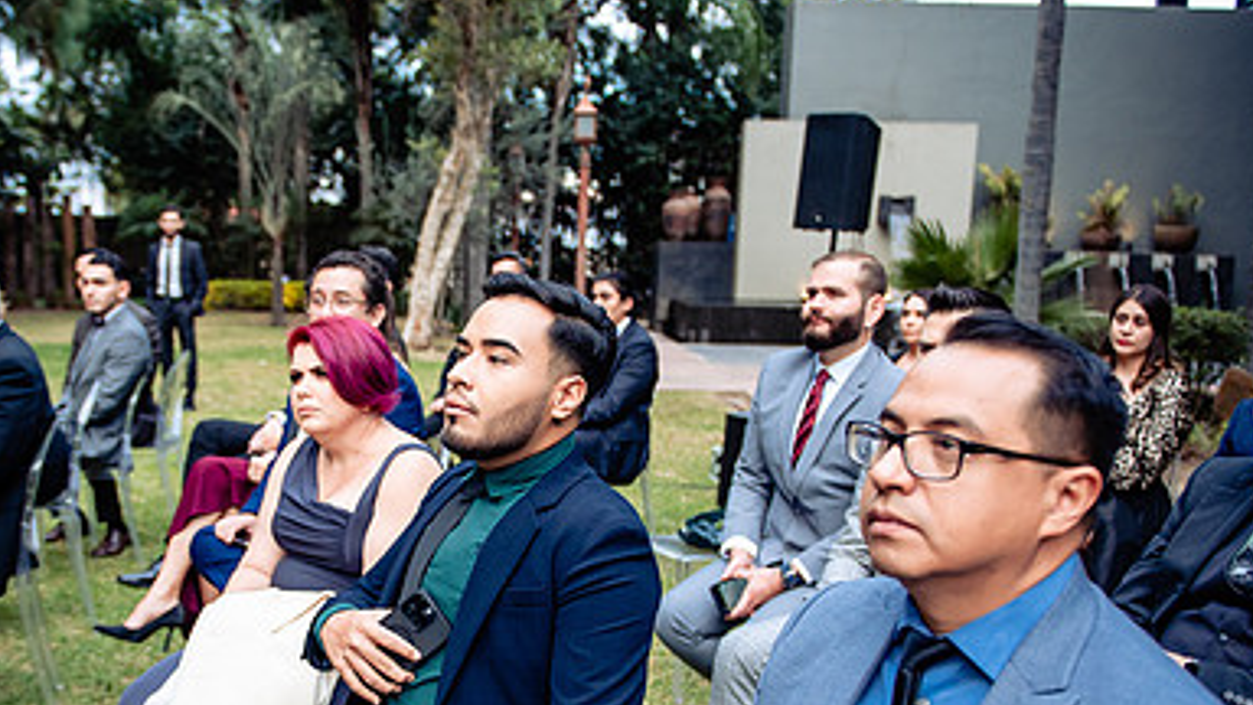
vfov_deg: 30.6
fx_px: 1263
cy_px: 534
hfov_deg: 52.0
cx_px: 444
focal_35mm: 38
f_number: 2.8
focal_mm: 24
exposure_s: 1/160
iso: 320
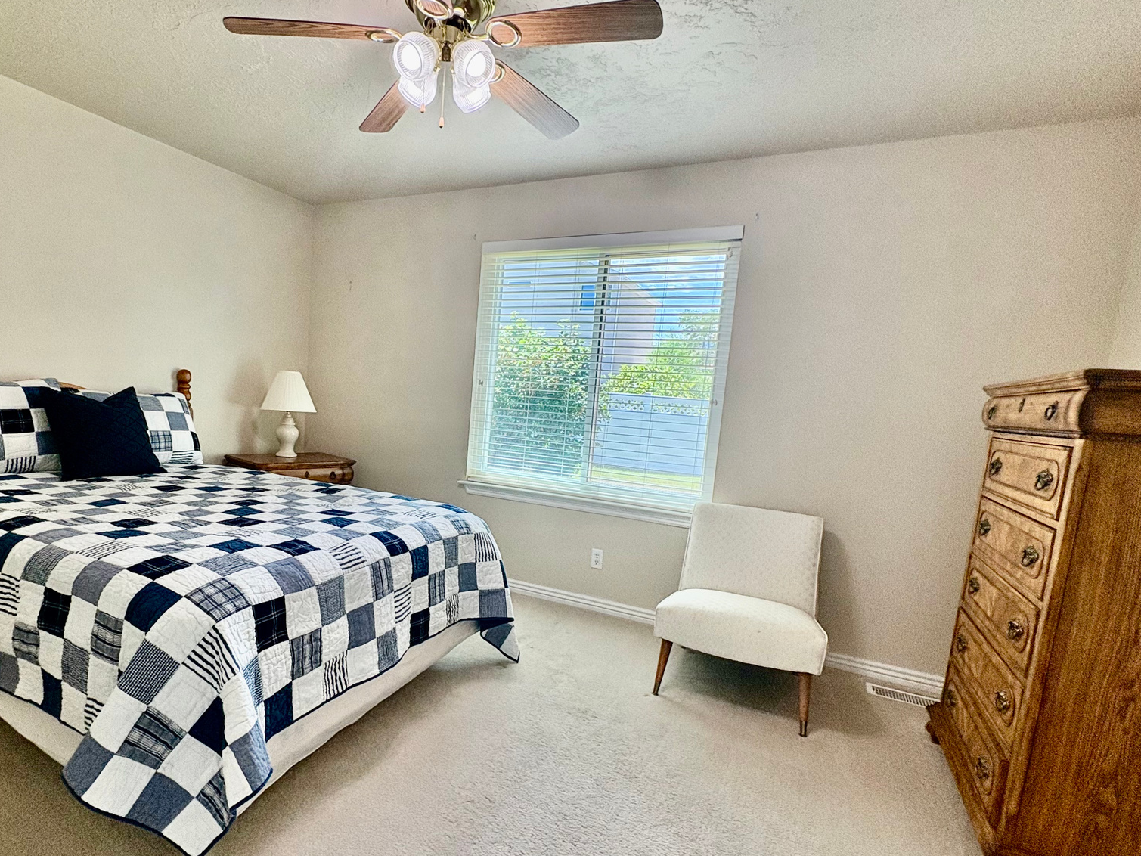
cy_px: 467
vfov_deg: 68.6
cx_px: 470
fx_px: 626
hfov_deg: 83.9
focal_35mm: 19
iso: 125
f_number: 2.2
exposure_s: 1/120
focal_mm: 2.22
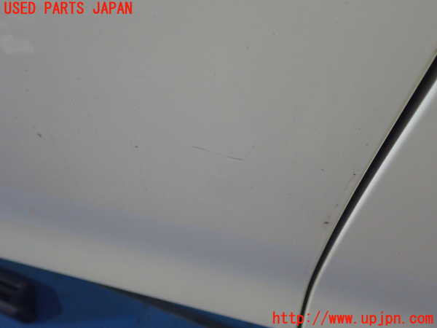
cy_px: 164
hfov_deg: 49.0
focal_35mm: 38
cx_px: 218
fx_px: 480
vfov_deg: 37.7
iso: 640
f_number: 2.7
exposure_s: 1/40
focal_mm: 6.83
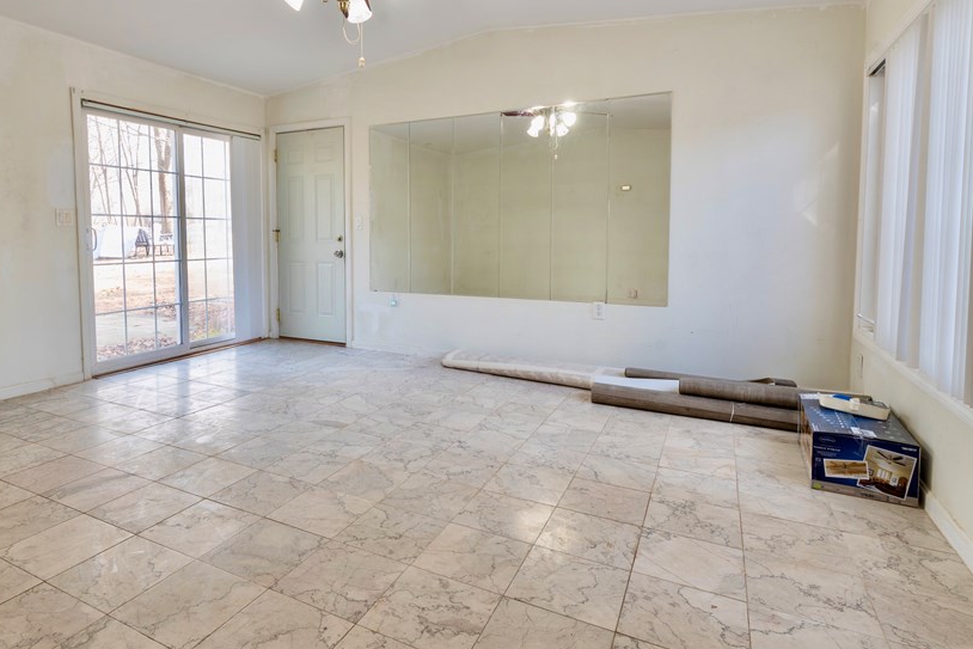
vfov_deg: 61.5
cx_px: 402
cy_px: 262
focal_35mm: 20
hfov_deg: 83.2
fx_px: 541
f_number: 8
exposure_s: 1/5
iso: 100
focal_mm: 15
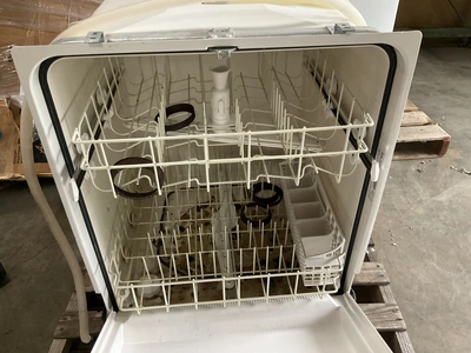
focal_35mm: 29
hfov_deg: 61.7
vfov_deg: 48.2
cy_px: 176
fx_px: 395
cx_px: 236
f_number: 1.8
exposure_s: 1/60
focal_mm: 3
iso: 200
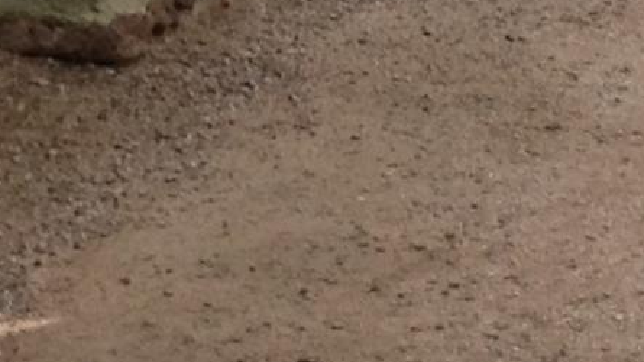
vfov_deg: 4.6
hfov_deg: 8.4
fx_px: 4387
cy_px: -443
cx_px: 493
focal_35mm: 257
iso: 50
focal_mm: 4.28
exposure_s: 1/789
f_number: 2.4
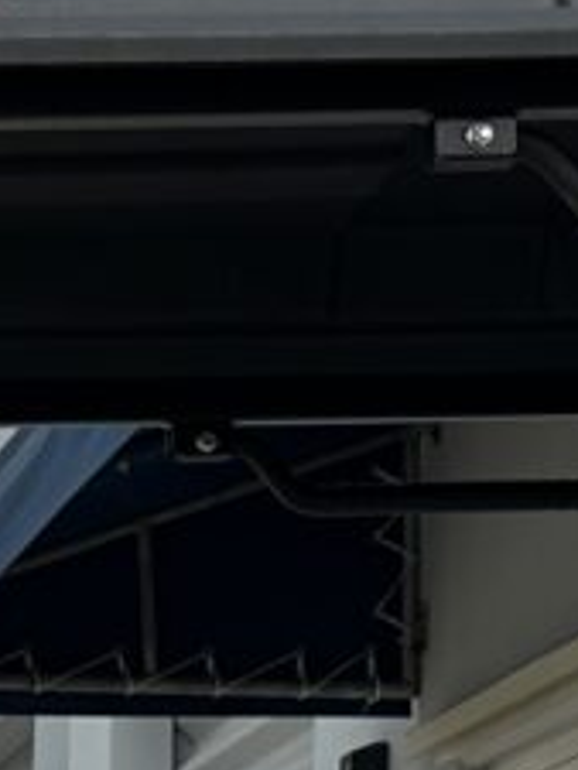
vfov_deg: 9.4
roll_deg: -1.6
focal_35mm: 205
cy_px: 1170
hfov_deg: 7.1
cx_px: -359
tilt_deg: +3.3
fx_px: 4560
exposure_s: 1/3597
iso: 80
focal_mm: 6.86
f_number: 1.78
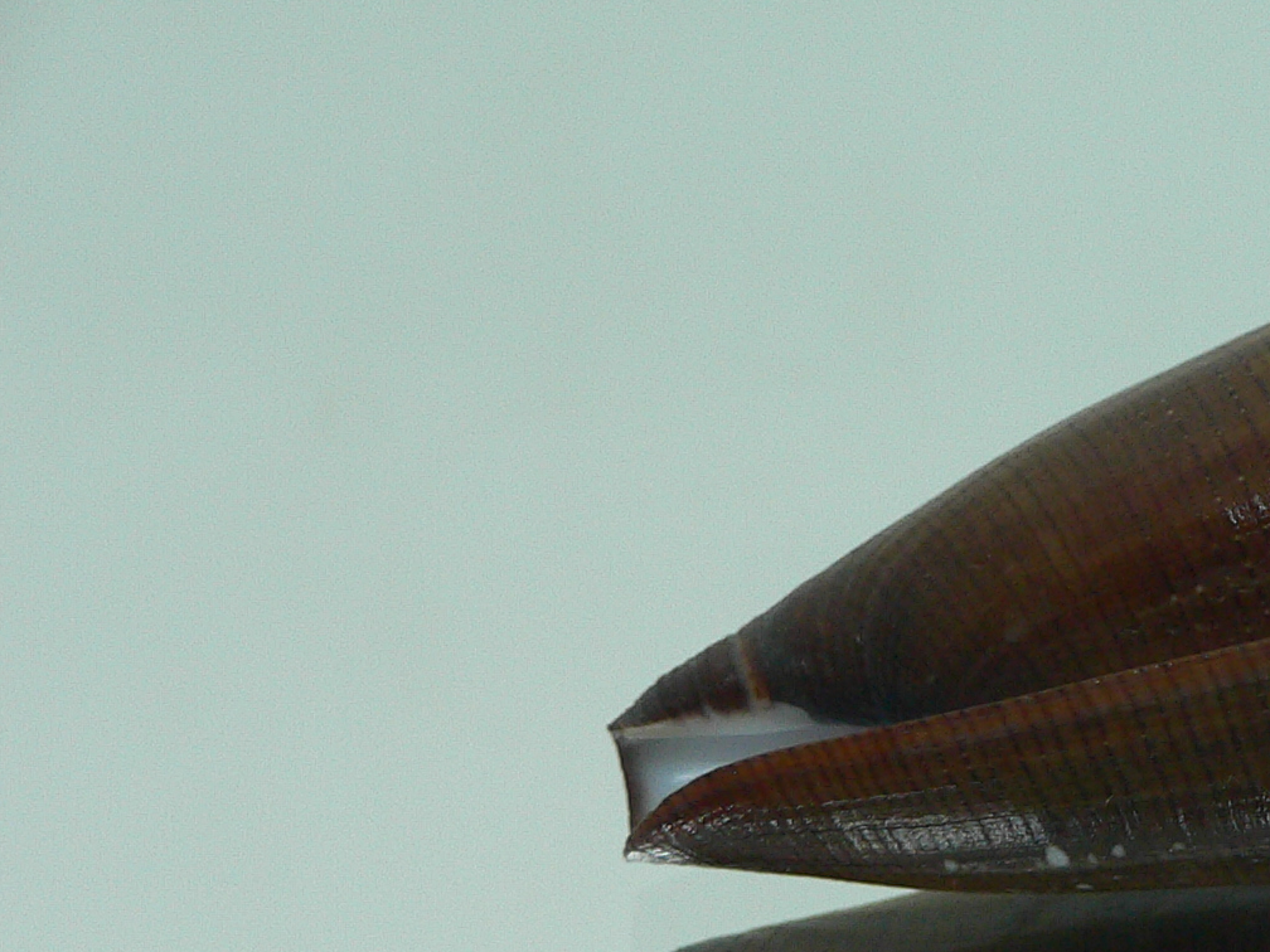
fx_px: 2568
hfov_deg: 26.4
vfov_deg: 20.9
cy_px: 662
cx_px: 1256
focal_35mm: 70
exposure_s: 1/60
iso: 150
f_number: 2.8
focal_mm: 4.6
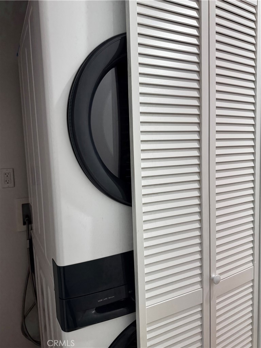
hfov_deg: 56.8
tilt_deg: -6.2
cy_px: 174
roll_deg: +1.8
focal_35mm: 24
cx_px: 130
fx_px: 241
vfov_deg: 71.6
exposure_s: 1/120
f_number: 1.78
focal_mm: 6.76
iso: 160
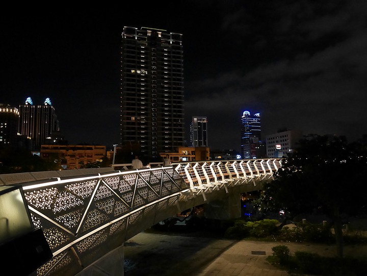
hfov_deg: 59.9
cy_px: 138
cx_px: 184
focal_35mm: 30
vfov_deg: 46.8
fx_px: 318
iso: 3200
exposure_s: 1/10
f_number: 8
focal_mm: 15
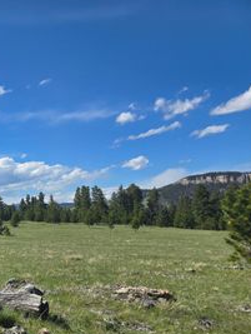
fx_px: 415
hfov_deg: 28.7
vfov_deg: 43.2
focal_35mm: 43
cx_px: -59
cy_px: 225
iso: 12
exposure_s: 1/1151
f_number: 1.7
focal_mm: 6.3
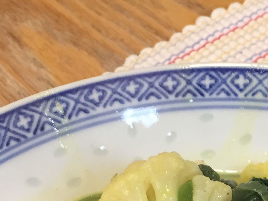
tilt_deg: -41.7
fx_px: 797
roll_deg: -0.8
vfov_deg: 14.3
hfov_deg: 18.9
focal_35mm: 103
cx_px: 213
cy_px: 170
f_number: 2.2
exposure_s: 1/30
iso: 80
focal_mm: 4.15
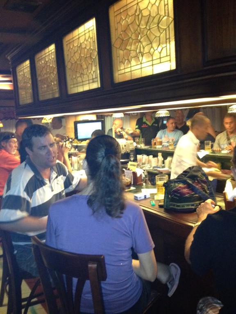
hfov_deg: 40.7
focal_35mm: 35
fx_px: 318
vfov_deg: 52.6
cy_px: 157
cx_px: 118
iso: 500
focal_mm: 4.28
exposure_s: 1/16
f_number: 2.4
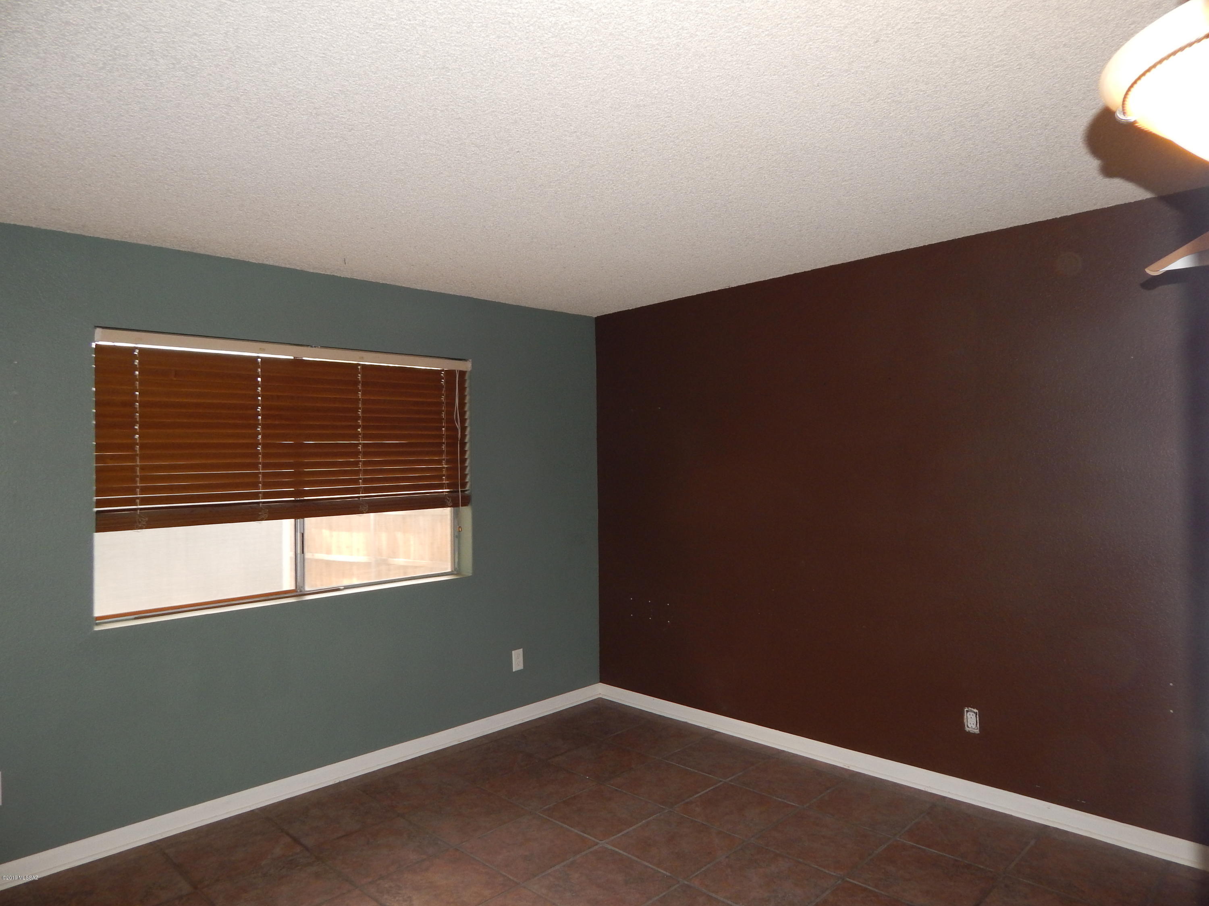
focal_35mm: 23
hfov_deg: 73.9
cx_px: 604
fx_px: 803
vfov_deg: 58.9
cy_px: 453
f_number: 3
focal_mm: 4
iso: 200
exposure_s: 1/30
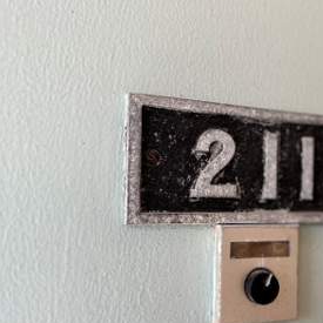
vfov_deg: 44.7
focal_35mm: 37
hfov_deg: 43.5
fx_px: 391
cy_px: 193
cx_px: 243
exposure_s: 1/480
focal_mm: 6.86
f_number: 1.78
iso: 80
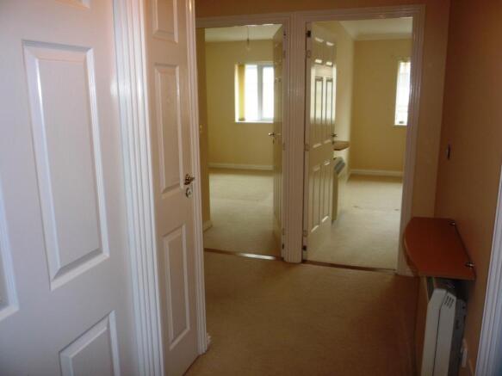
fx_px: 435
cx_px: 251
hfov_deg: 60.0
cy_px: 188
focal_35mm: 30
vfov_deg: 46.8
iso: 100
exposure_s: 1/30
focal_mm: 5.2
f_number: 3.3
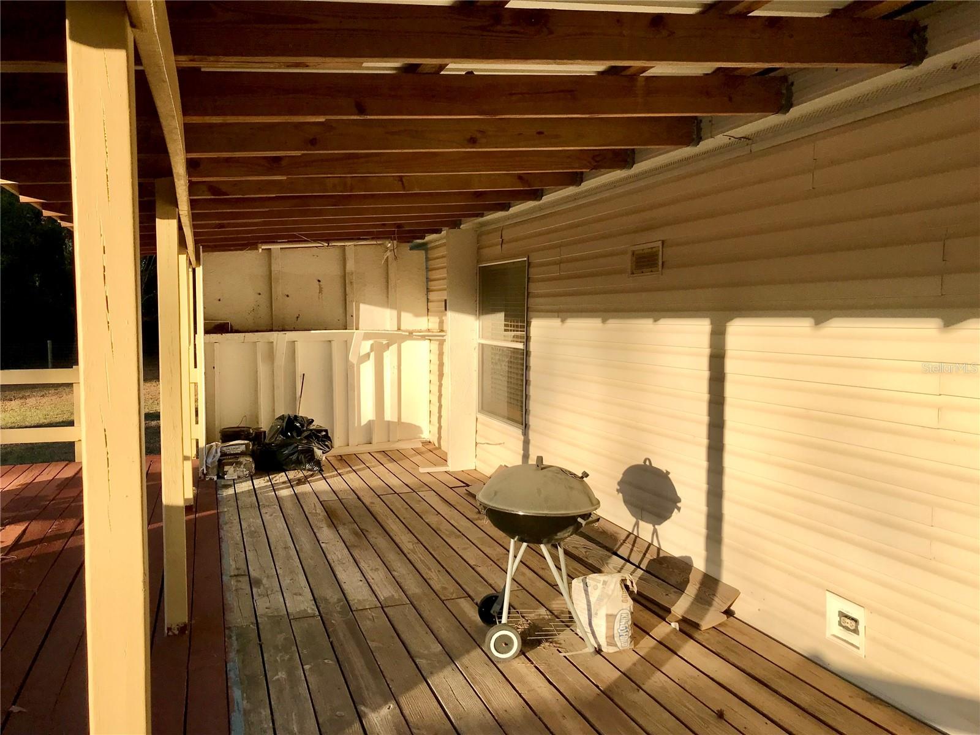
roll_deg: +0.3
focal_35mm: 28
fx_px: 793
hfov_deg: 63.4
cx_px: 490
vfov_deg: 49.7
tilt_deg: -3.5
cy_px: 368
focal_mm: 3.99
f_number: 1.8
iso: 20
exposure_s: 1/1244
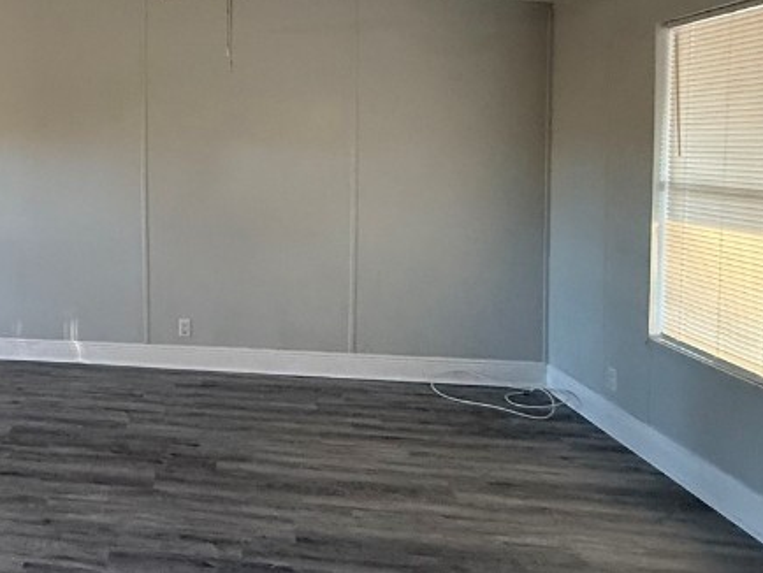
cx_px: 40
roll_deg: +1.0
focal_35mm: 33
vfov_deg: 42.4
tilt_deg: -2.7
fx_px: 728
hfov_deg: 48.0
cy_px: 186
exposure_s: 1/69
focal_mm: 2.22
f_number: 2.2
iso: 320
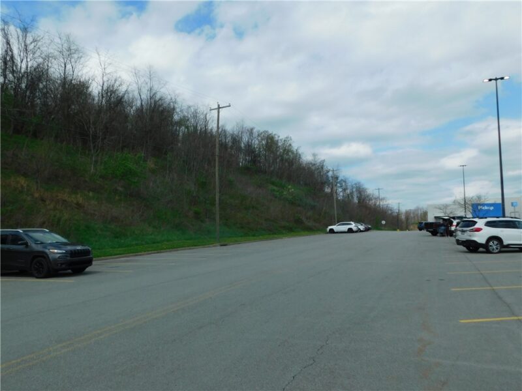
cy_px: 196
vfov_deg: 49.7
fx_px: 422
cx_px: 261
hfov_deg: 63.4
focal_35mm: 28
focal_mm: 4.9
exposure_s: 1/640
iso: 125
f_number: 6.4
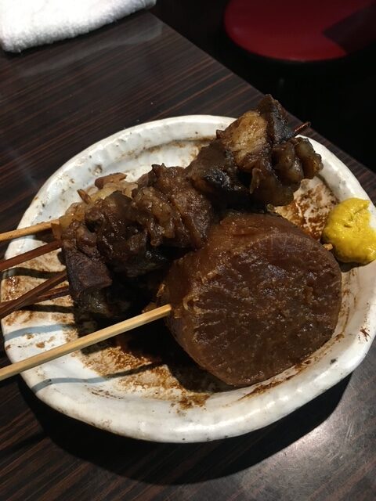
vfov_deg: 61.7
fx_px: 420
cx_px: 188
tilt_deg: -57.5
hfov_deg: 48.2
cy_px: 250
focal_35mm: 29
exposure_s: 1/30
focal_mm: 4.15
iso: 125
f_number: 2.2
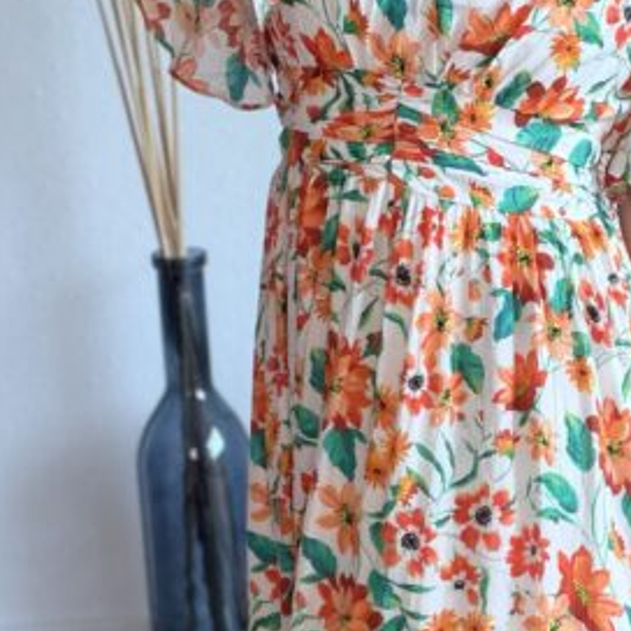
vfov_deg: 22.2
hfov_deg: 21.8
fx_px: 1609
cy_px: 355
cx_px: 538
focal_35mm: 78
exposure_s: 1/113
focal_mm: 2.71
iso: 80
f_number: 1.9
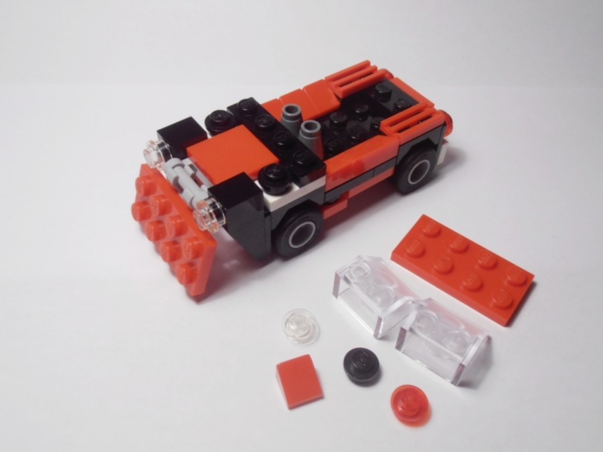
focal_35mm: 37
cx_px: 302
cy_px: 226
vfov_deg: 38.7
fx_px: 645
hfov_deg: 50.1
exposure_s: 1/50
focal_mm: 6.61
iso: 80
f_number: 3.9
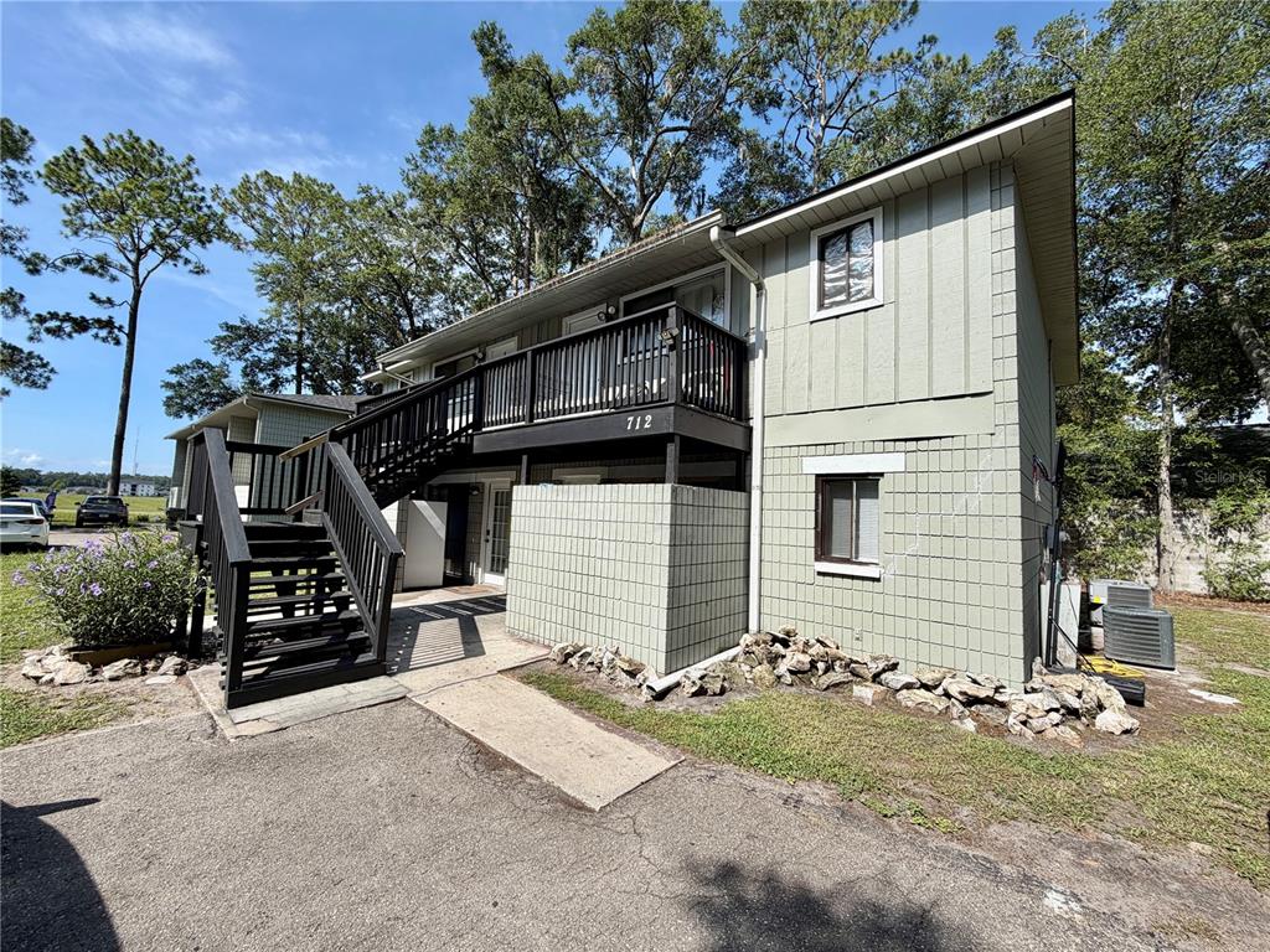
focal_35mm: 14
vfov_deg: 85.7
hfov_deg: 102.1
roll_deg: -2.3
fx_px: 514
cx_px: 635
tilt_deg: +4.1
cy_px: 476
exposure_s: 1/770
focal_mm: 2.22
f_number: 2.2
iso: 20
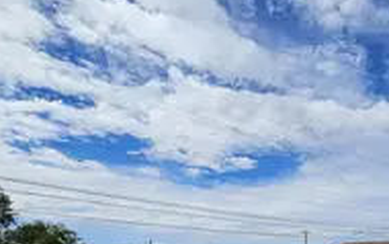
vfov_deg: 35.7
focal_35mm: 29
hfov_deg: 61.1
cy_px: 279
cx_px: 291
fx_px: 308
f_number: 2.2
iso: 50
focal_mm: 2.2
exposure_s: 1/5034
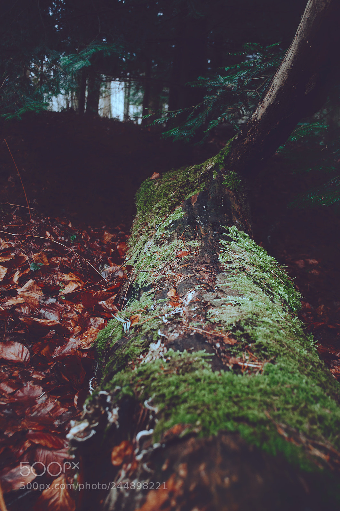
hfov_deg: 34.1
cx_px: 170
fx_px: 554
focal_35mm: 39
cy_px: 256
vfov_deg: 49.6
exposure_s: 1/60
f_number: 5
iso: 100
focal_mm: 26
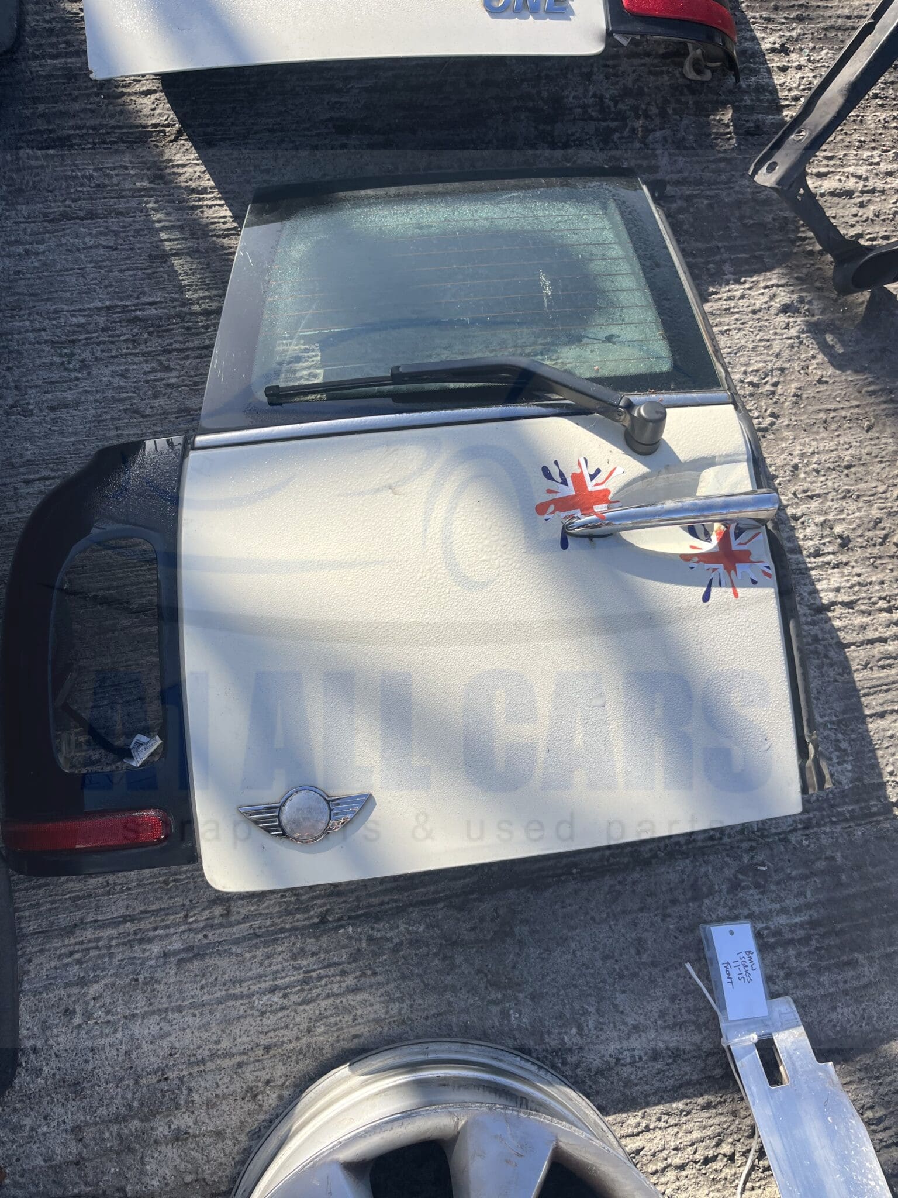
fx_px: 899
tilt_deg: -78.5
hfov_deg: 53.1
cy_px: 599
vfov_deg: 67.3
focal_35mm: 26
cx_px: 449
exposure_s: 1/2101
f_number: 1.6
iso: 50
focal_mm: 5.1
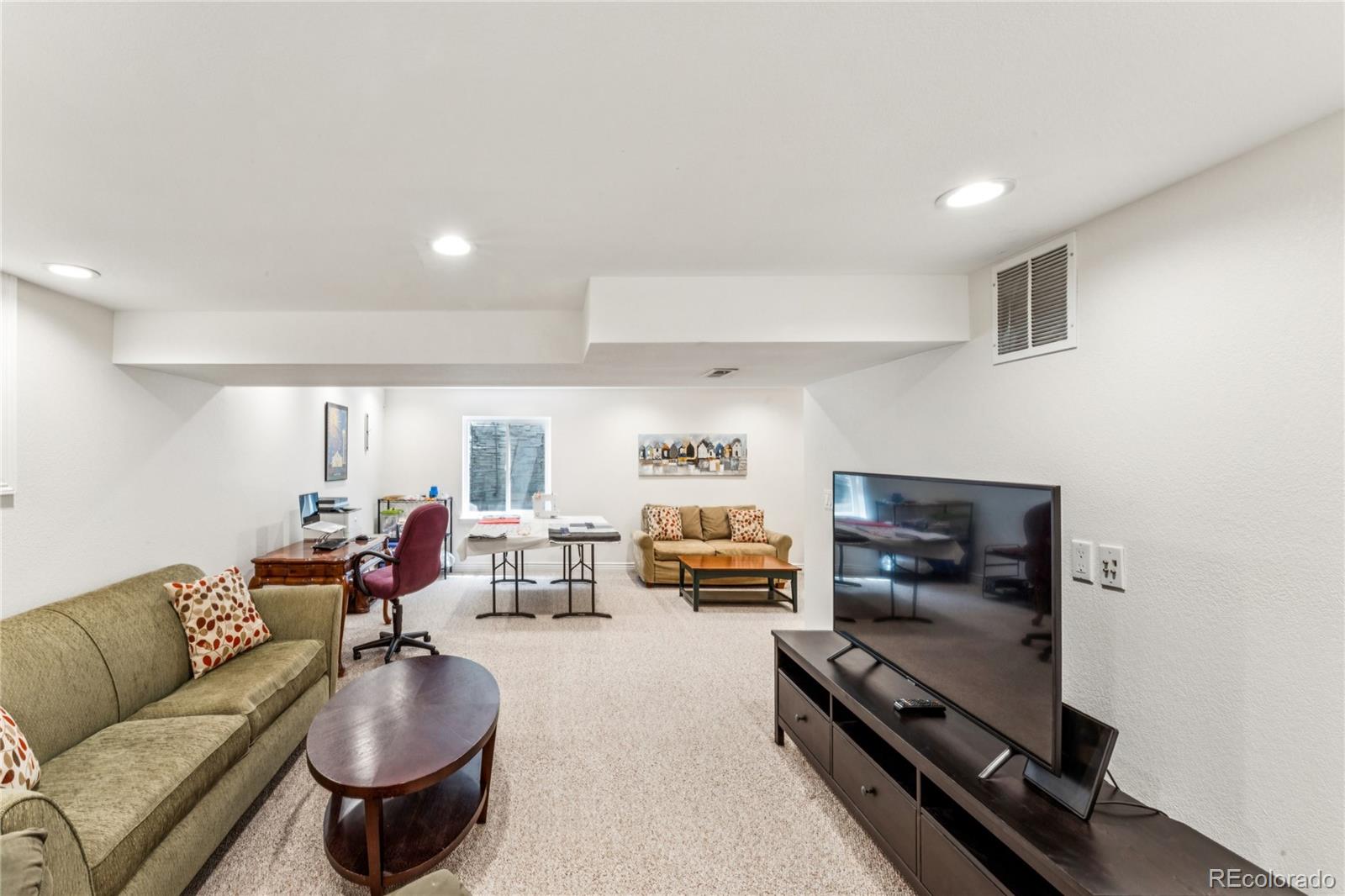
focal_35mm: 14
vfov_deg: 81.2
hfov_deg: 104.3
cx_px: 672
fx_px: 523
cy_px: 448
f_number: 22
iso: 125
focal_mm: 14
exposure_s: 1/1.25
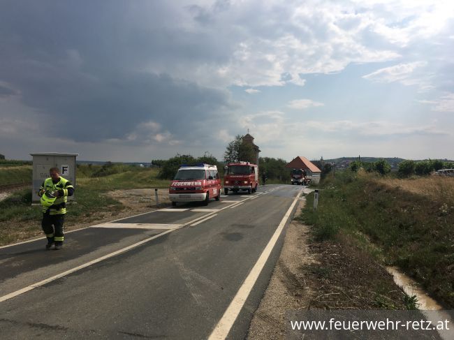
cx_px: 227
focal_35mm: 29
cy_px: 170
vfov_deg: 48.2
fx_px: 380
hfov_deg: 61.7
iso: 25
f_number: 2.2
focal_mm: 4.15
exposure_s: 1/4049
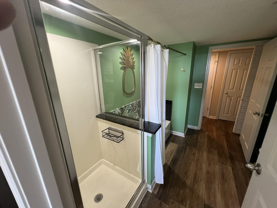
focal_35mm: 13
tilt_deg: -16.7
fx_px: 104
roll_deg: +0.8
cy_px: 104
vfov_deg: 89.9
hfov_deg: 106.2
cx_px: 138
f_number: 1.8
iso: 125
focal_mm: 1.57
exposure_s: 1/60
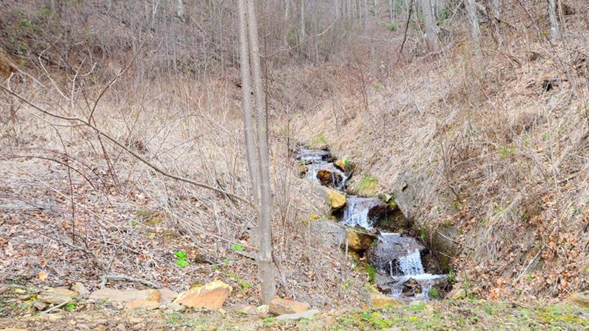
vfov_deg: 26.5
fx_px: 703
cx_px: 349
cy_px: 182
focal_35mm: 45
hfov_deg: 45.3
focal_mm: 24
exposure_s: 1/200
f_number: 7.1
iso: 400
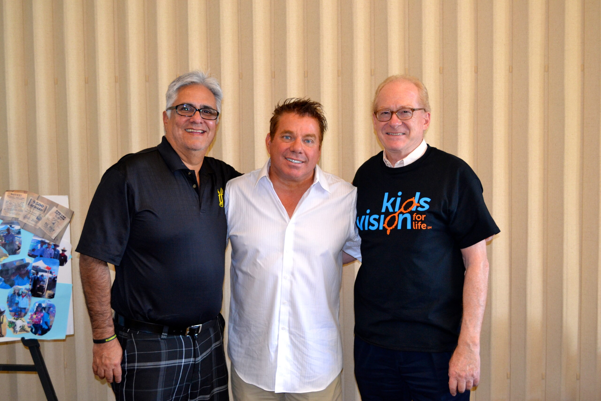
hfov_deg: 43.6
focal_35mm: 45
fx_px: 751
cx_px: 300
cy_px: 200
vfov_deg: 29.9
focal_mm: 30
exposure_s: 1/60
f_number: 4.5
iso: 1100
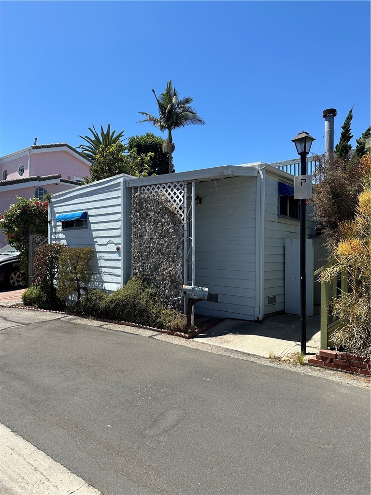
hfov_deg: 56.8
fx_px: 343
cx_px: 186
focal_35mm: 24
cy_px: 248
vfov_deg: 71.6
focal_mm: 6.86
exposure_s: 1/3861
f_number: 1.78
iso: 80
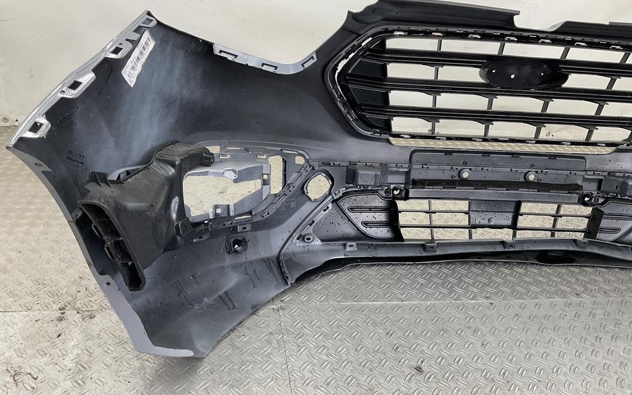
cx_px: 314
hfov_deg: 61.2
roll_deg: -8.9
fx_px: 534
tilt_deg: -25.6
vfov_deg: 40.6
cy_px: 191
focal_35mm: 31
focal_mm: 3
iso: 40
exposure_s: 1/100
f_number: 1.8
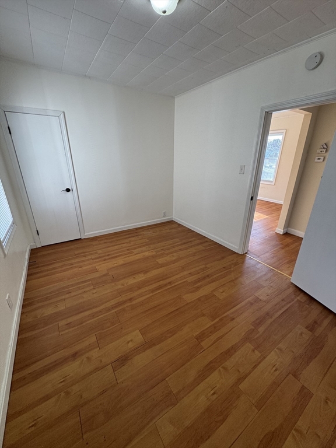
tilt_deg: -20.7
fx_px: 181
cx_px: 168
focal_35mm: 14
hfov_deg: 85.7
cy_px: 224
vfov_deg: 102.1
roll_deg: -0.9
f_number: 2.2
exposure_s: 1/120
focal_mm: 2.22
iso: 125
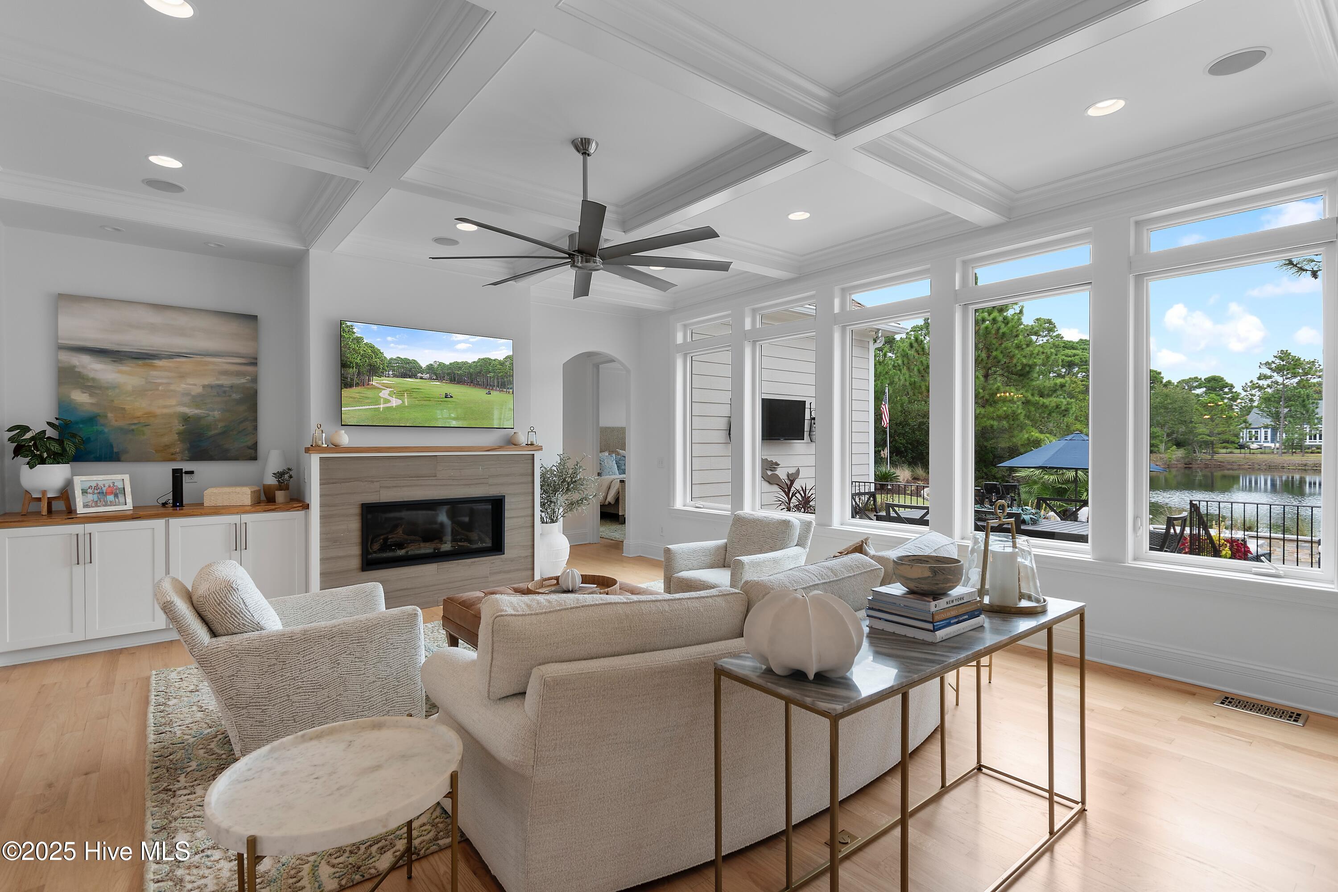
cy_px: 446
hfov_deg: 96.7
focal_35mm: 16
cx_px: 669
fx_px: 595
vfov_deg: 73.7
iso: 100
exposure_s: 1/13
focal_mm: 11
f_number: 4.8
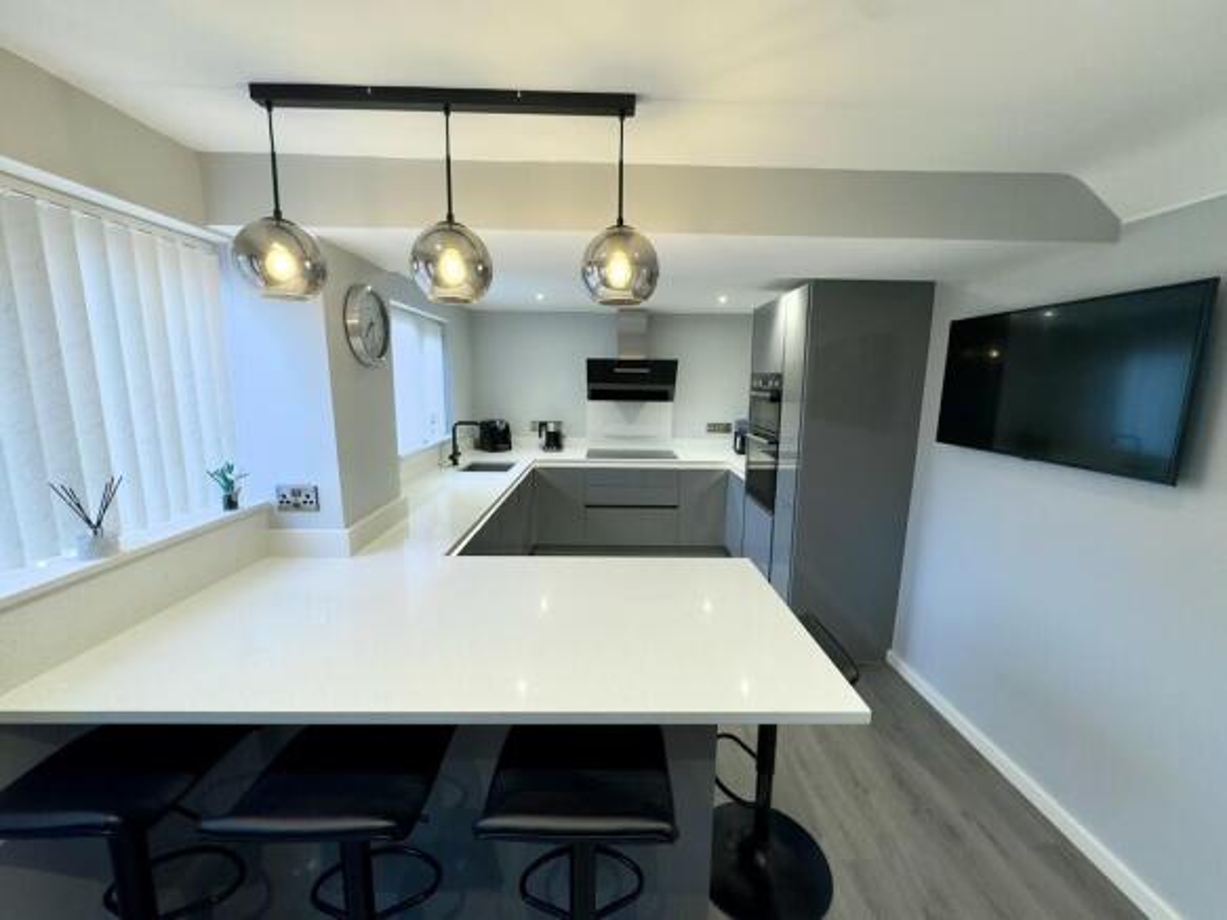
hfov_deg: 102.1
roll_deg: -0.1
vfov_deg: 85.7
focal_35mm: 14
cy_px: 460
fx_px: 496
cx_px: 614
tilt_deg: -8.8
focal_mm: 2.22
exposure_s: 1/100
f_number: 2.2
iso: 160
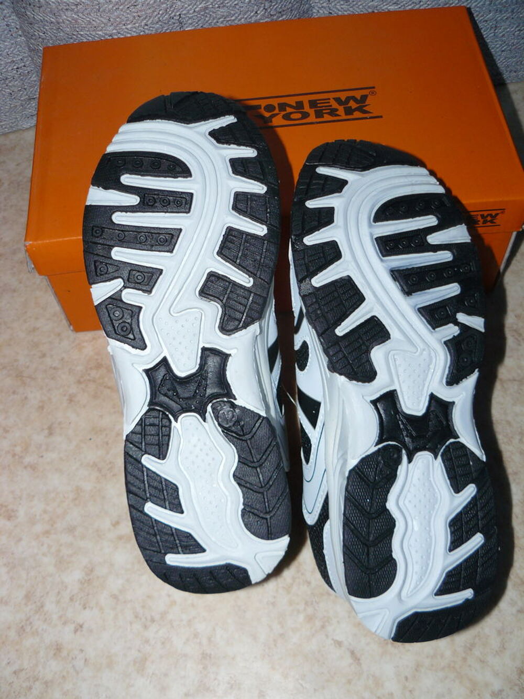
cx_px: 262
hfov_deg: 39.7
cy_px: 350
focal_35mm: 36
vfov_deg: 51.4
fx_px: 726
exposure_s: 1/50
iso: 100
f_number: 2.8
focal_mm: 6
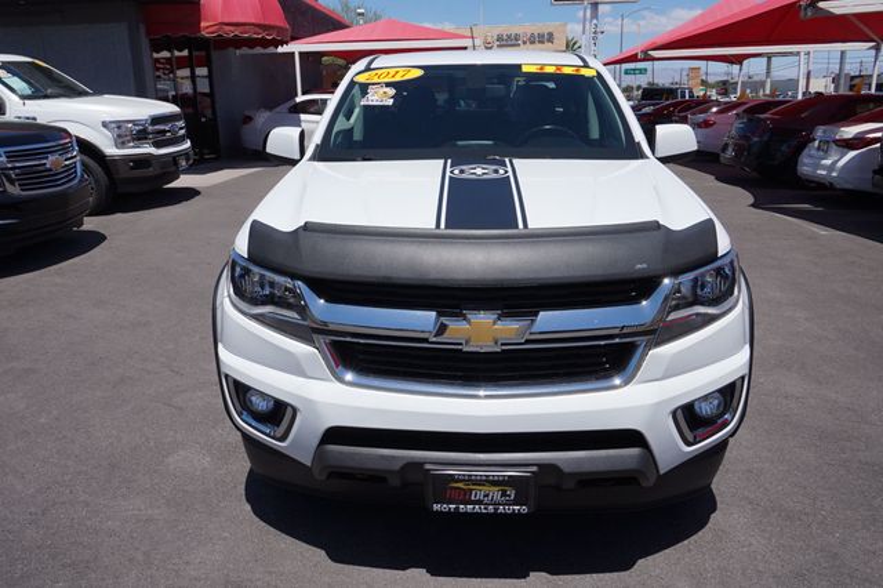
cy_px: 294
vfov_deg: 43.6
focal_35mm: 30
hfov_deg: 62.0
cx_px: 442
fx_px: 735
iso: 100
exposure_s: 1/320
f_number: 10
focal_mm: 20
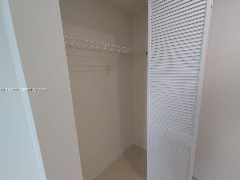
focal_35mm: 15
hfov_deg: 98.2
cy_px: 90
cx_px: 120
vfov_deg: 81.7
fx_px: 104
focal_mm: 1.78
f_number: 1.9
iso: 100
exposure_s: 1/40
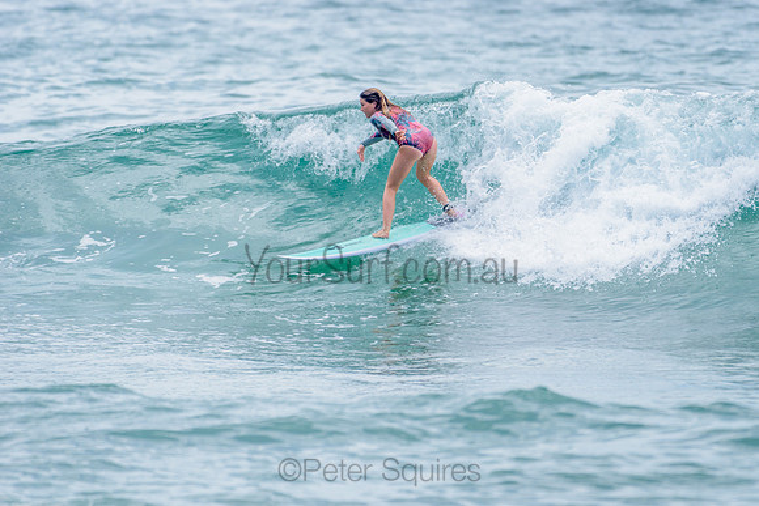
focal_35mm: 613
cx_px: 465
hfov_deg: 3.4
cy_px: 220
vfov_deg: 2.2
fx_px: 12929
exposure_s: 1/2000
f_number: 5.6
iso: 320
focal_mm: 500
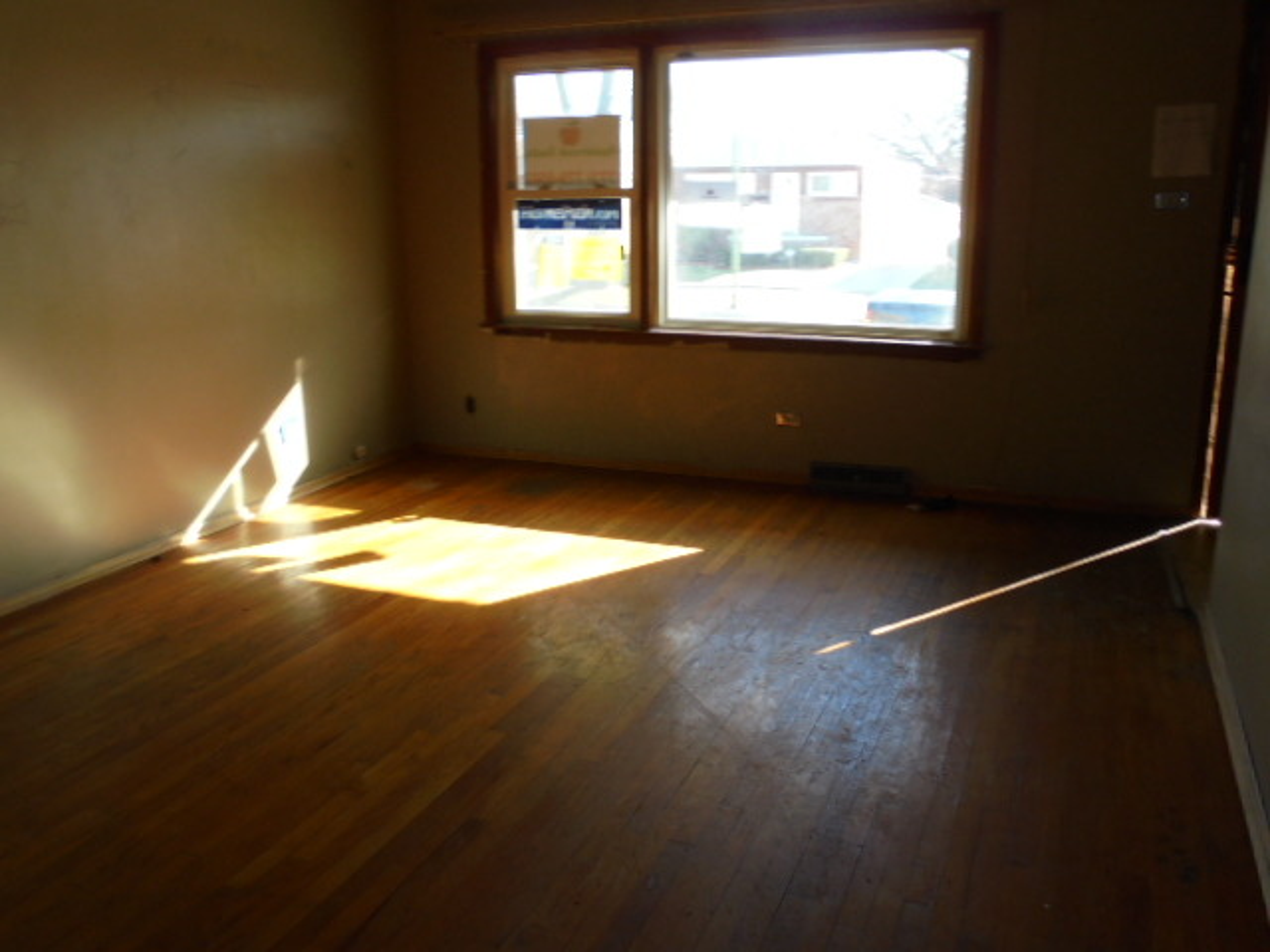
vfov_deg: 48.2
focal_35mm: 29
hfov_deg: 61.7
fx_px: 1064
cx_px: 635
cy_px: 476
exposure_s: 1/40
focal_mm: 5.3
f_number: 11.8
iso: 250
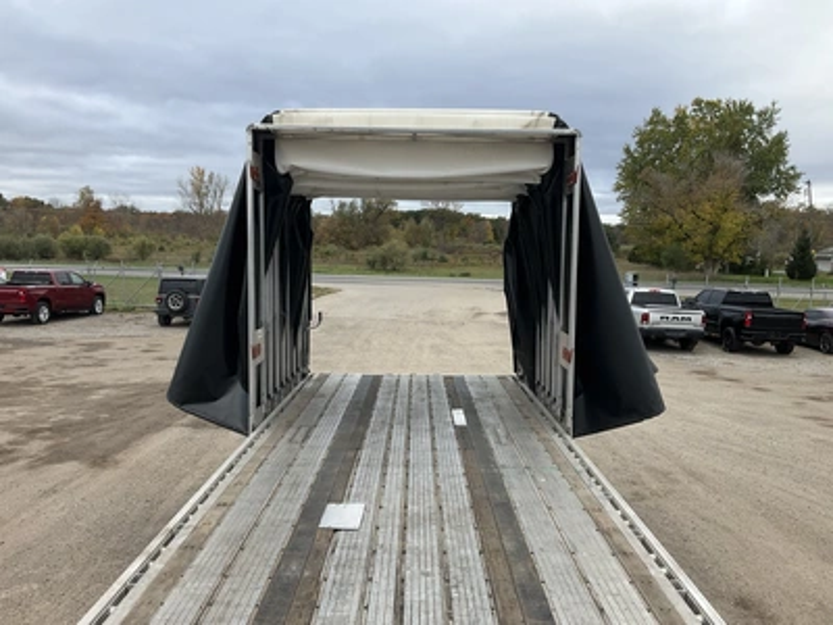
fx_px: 698
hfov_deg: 61.7
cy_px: 312
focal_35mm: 29
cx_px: 416
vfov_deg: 48.2
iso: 25
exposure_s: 1/540
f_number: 1.8
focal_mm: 3
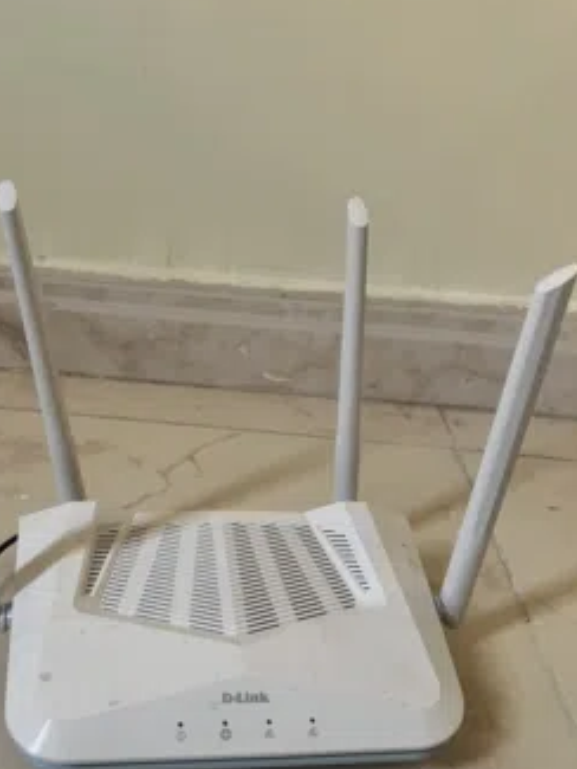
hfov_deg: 43.9
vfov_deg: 56.6
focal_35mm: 32
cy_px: 435
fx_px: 711
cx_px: 227
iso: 500
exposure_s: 1/43
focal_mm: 5.7
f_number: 1.5
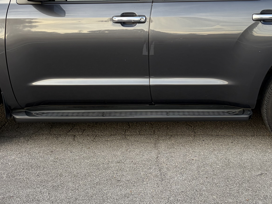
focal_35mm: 64
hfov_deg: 30.1
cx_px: 172
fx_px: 503
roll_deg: -0.4
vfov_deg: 22.6
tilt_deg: -6.3
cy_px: 35
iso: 50
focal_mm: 5.96
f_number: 1.6
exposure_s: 1/170
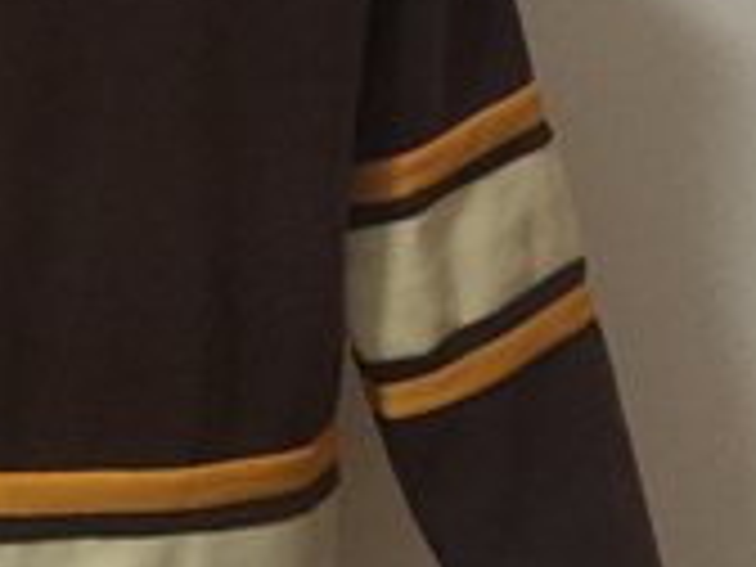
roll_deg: -2.3
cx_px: -522
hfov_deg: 15.5
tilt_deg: -0.4
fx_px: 2446
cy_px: -160
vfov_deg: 12.8
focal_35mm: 112
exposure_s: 1/10
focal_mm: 4.15
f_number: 2.2
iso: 100
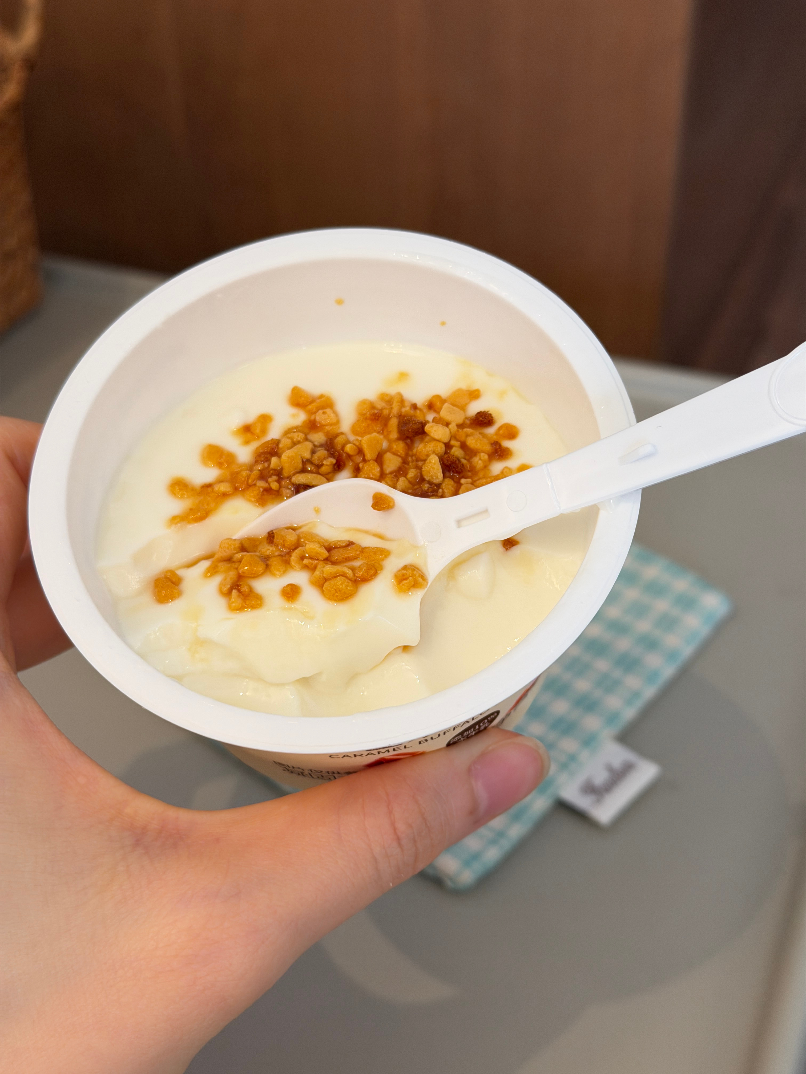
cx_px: 403
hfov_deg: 30.3
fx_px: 1490
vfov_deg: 39.7
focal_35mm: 48
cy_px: 537
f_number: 1.78
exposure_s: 1/50
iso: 125
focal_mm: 6.76
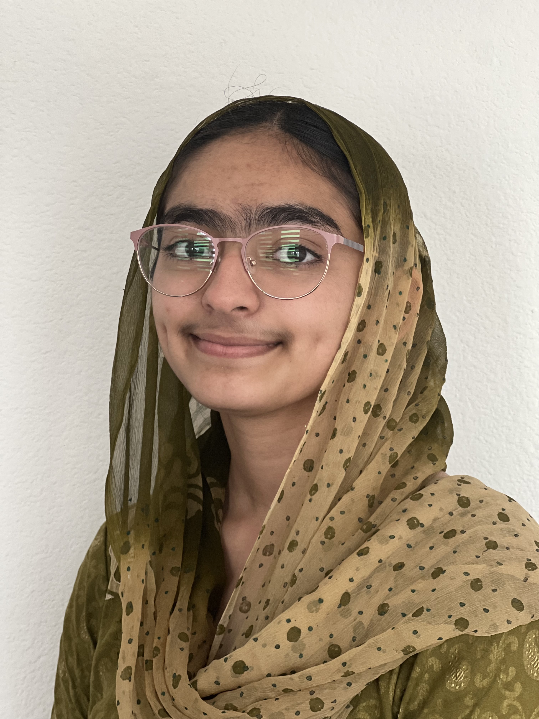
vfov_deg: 25.3
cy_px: 360
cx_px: 270
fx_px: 1599
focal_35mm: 77
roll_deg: +0.8
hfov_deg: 19.1
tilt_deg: -3.6
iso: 160
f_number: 2.8
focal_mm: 9
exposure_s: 1/40
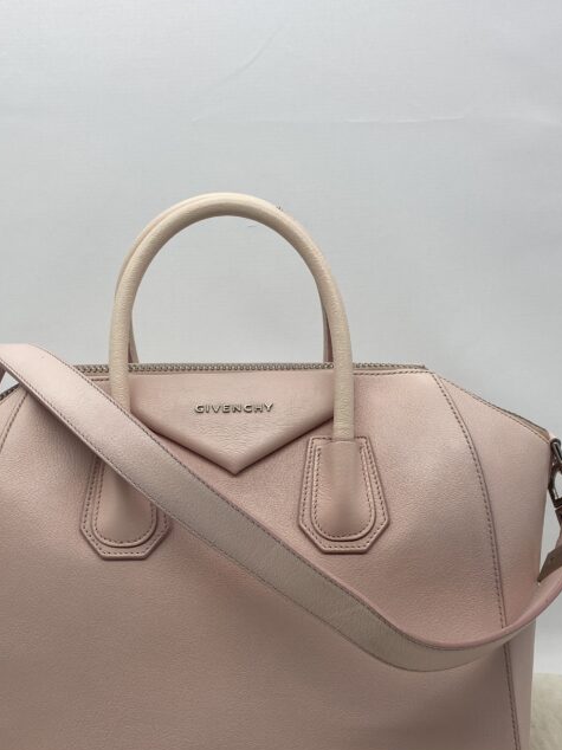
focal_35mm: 42
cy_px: 483
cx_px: 256
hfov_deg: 34.3
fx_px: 910
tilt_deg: -8.8
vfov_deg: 44.3
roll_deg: -0.6
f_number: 1.8
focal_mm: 4.25
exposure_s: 1/124
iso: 32
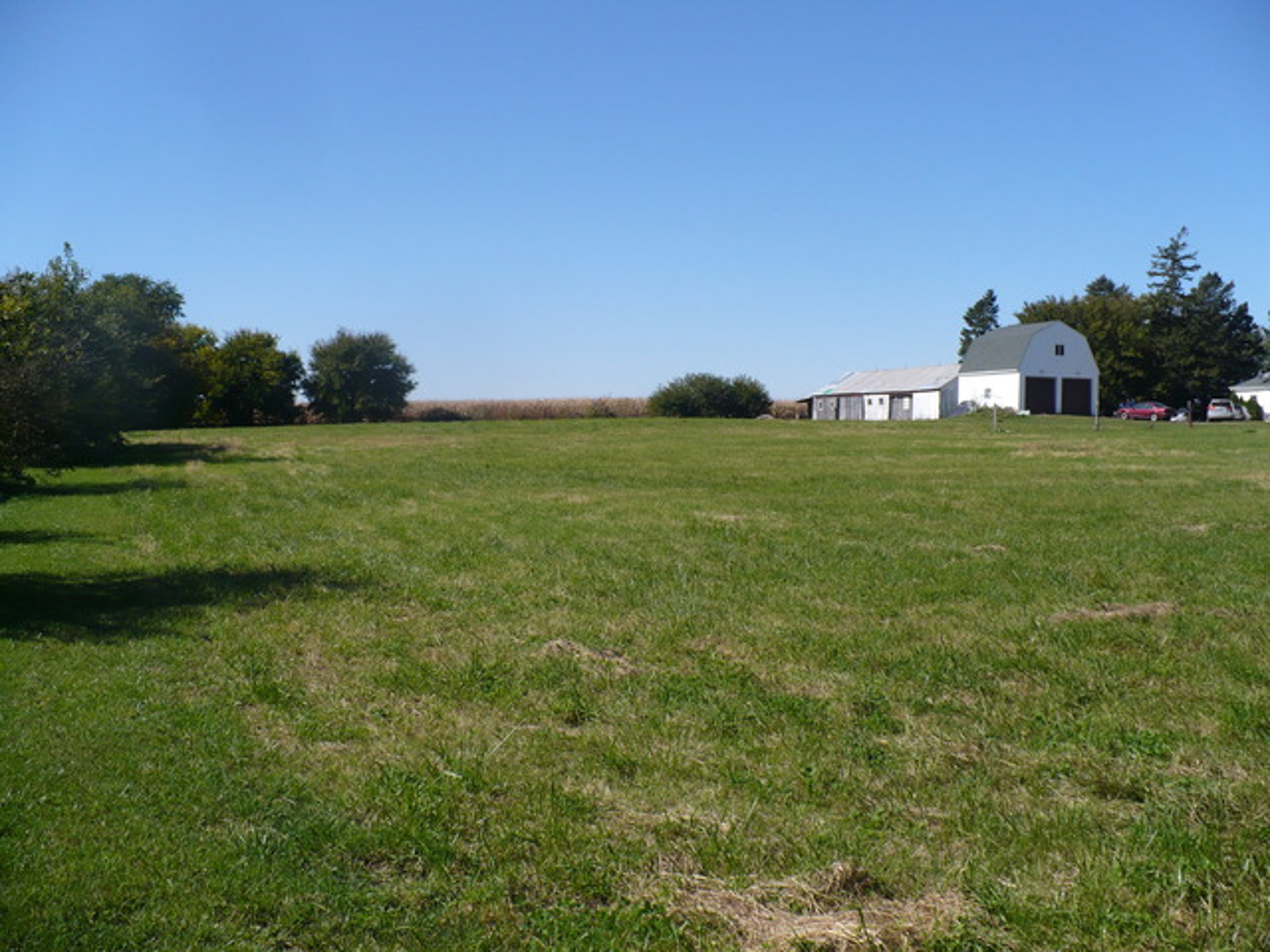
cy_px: 476
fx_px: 1357
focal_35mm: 37
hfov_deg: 50.1
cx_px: 635
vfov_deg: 38.7
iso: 100
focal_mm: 6.1
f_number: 8
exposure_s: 1/250
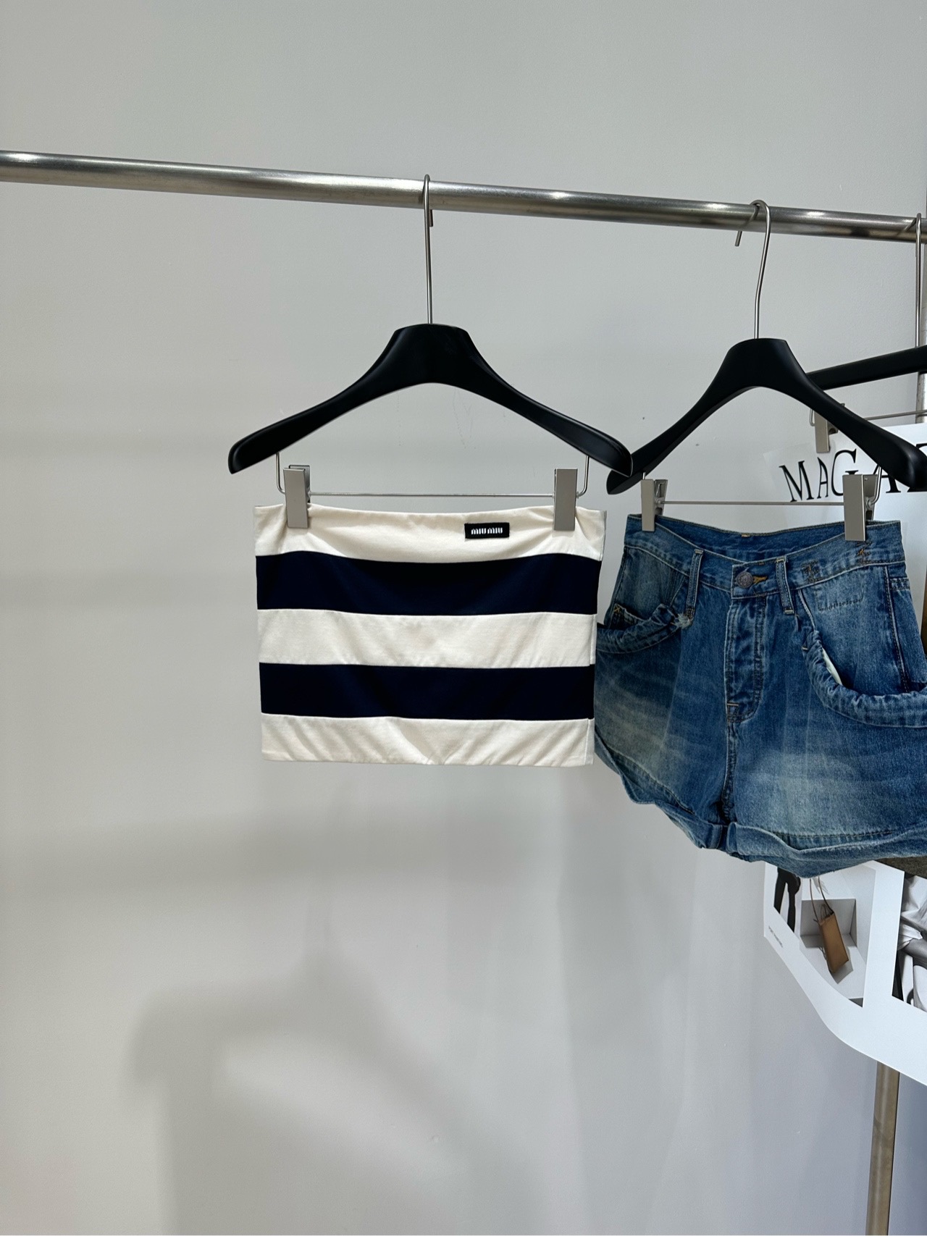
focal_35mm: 24
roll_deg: -0.8
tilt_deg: -6.4
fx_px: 857
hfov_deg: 56.8
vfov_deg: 71.6
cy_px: 618
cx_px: 464
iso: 80
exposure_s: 1/250
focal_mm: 6.86
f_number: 1.78
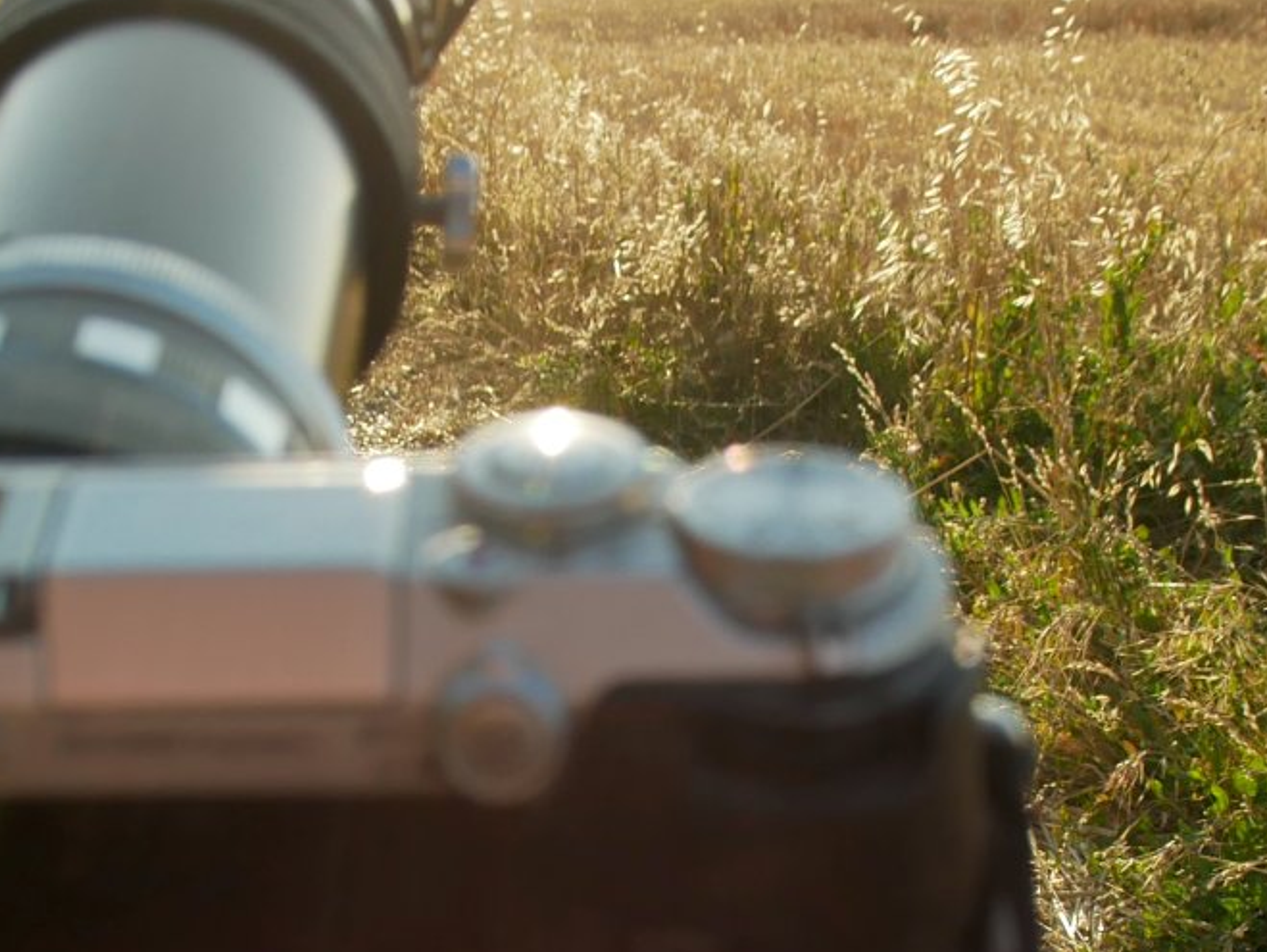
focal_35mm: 87
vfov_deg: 16.8
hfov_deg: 22.5
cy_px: 827
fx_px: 3186
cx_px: 508
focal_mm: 14
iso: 200
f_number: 5.6
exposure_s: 1/320
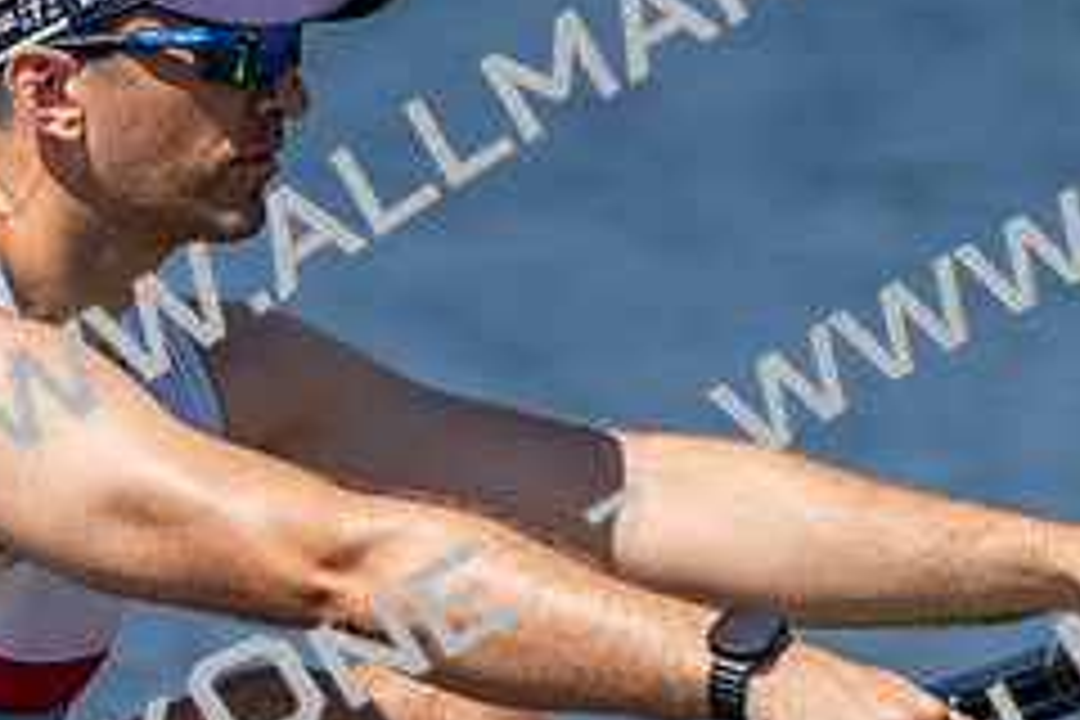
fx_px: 32487
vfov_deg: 1.3
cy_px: 529
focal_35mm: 1083
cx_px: 382
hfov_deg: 1.9
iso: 250
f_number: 6.3
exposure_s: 1/2000
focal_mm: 448
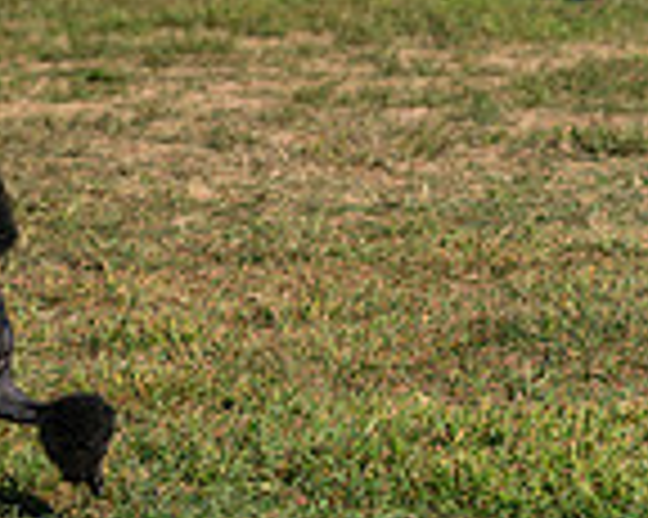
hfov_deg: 4.7
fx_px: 7915
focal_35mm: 413
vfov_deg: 3.7
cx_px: -286
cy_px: -198
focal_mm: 94
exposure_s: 1/1250
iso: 100
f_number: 4.5
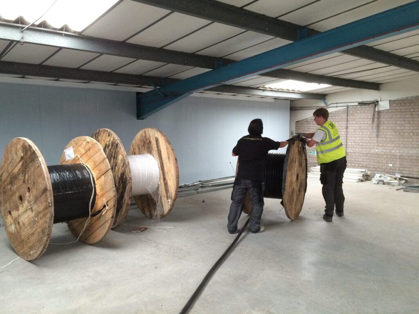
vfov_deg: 48.2
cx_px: 210
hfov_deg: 61.7
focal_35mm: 29
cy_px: 157
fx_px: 351
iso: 64
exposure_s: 1/30
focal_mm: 4.15
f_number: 2.2
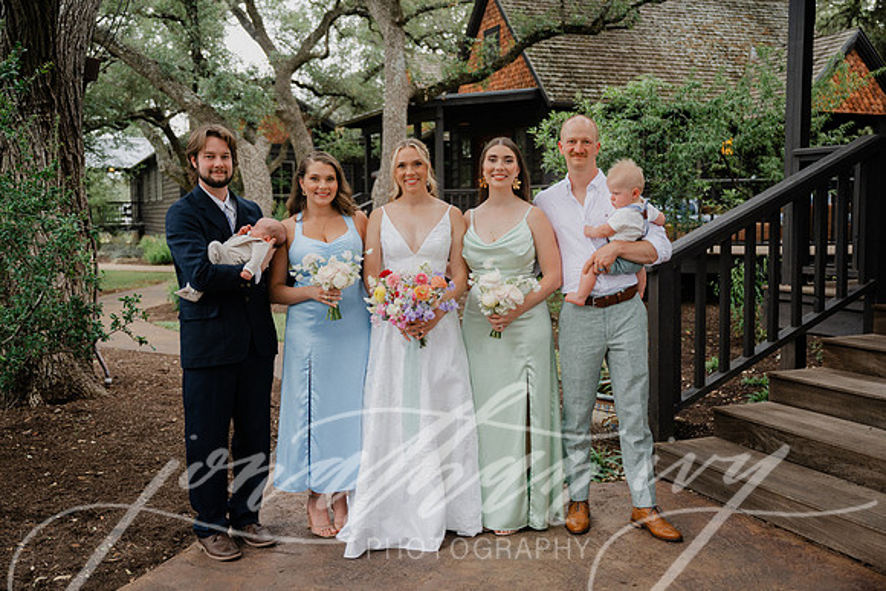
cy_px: 296
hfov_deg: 49.5
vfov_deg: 34.2
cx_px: 443
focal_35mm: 39
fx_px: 960
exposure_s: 1/640
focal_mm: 39
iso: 400
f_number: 2.8
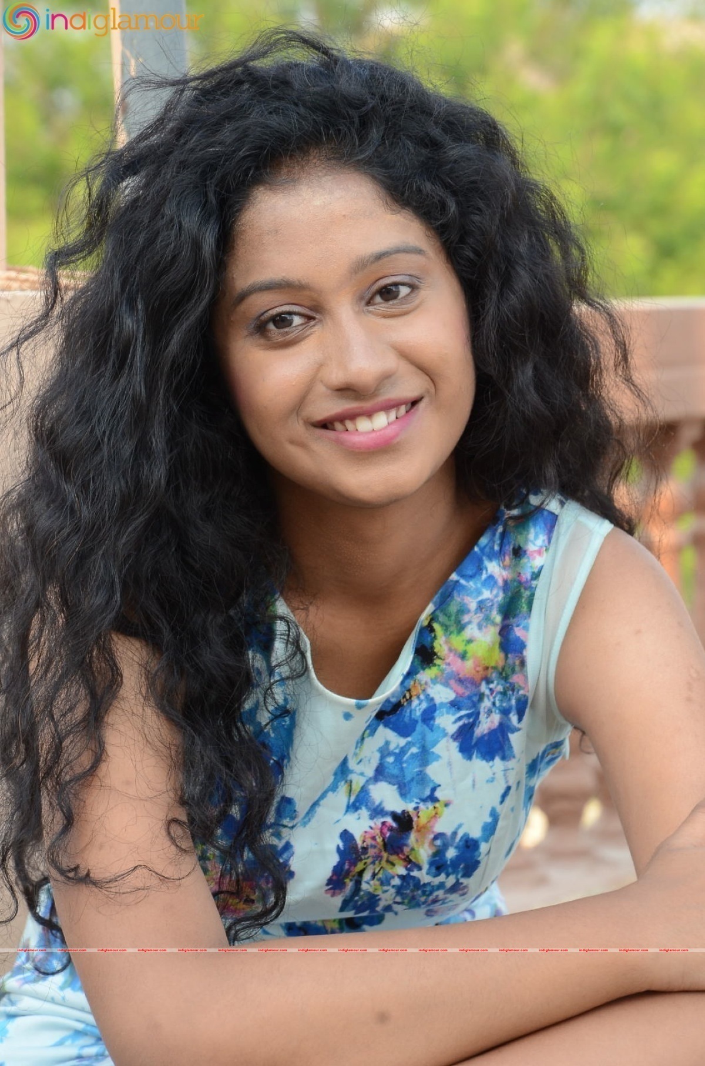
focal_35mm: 158
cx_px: 352
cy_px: 533
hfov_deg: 8.7
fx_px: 4649
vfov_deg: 13.1
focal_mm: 105
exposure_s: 1/125
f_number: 7.1
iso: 500
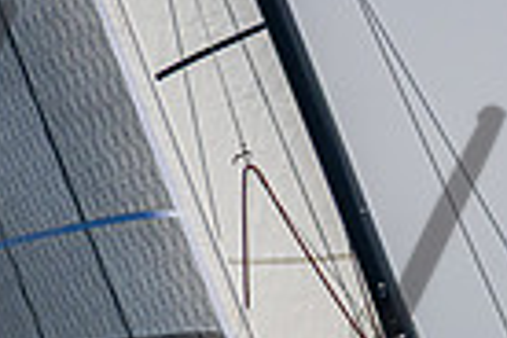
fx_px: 32727
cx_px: 619
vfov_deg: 0.6
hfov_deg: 0.9
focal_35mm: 2324
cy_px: 419
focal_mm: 400
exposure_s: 1/2500
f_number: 8
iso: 400
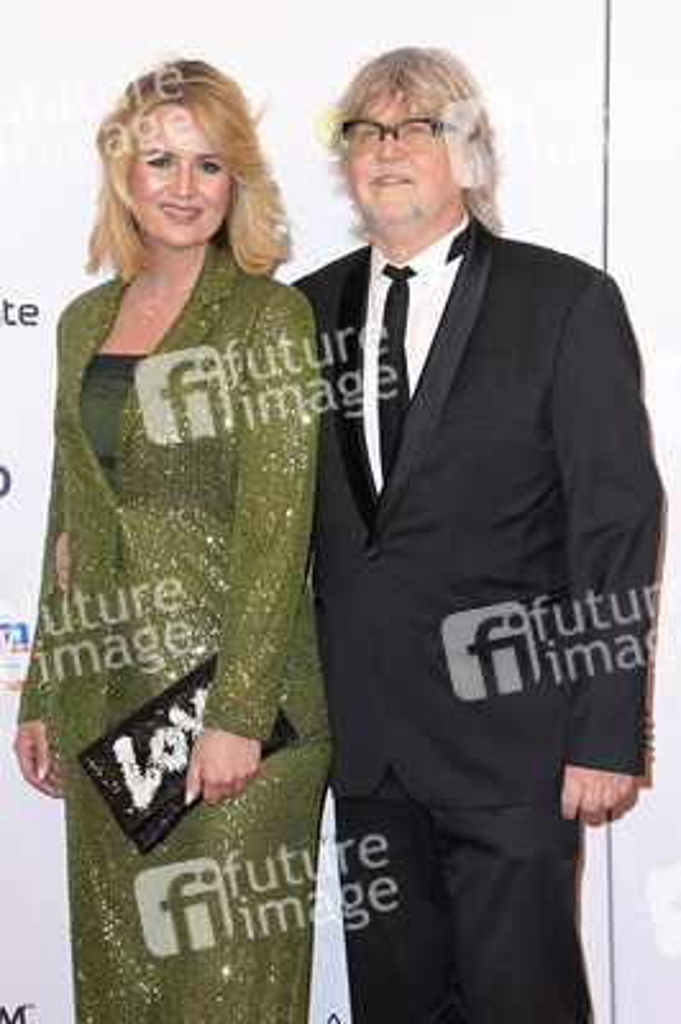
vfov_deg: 22.6
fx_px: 2558
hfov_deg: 15.2
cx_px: 340
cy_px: 512
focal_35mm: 90
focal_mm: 90
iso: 400
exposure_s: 1/250
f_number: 6.3
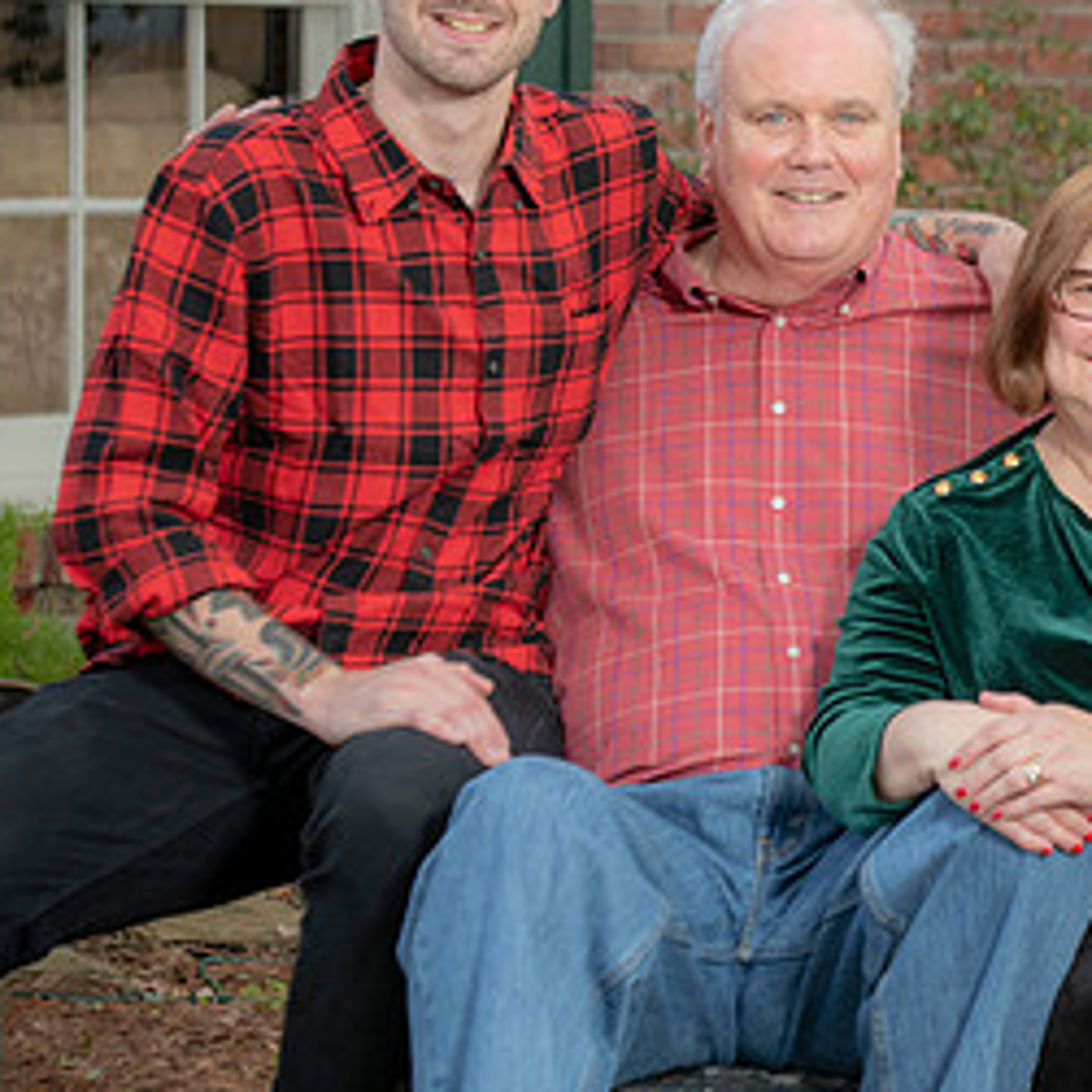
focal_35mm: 177
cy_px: 502
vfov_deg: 9.9
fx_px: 6317
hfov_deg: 9.8
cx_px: 1057
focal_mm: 90
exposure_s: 1/250
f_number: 5
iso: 320
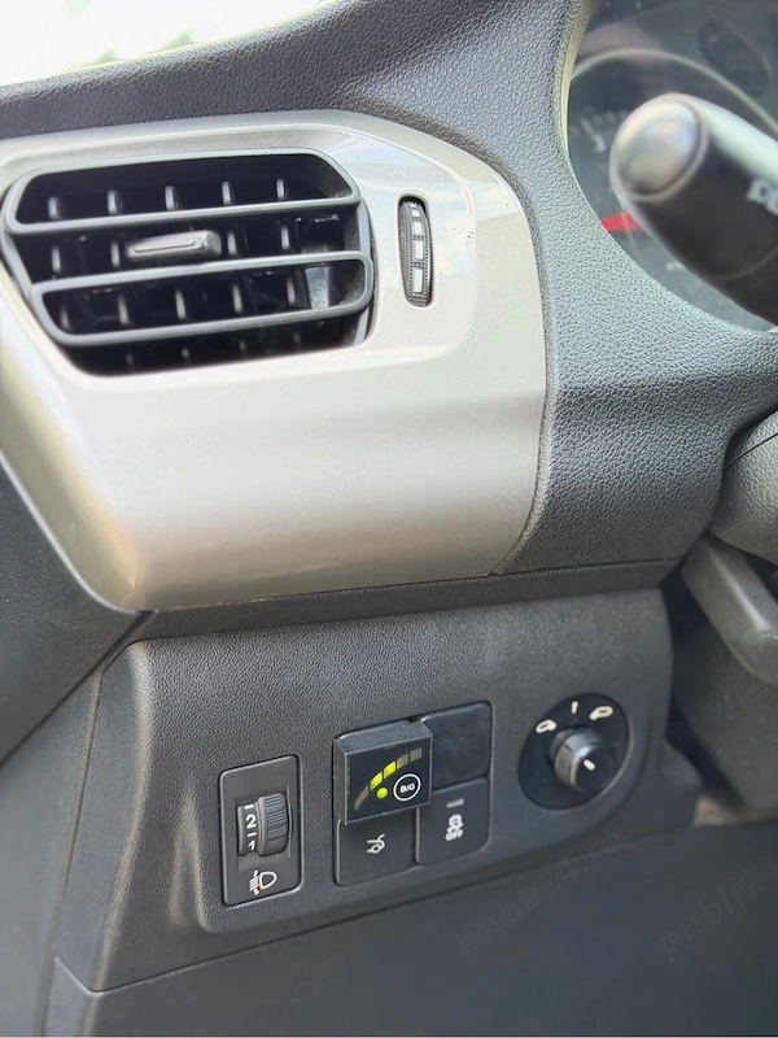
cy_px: 519
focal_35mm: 48
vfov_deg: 39.7
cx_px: 389
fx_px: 1438
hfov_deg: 30.3
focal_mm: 6.76
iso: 500
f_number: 1.78
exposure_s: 1/40
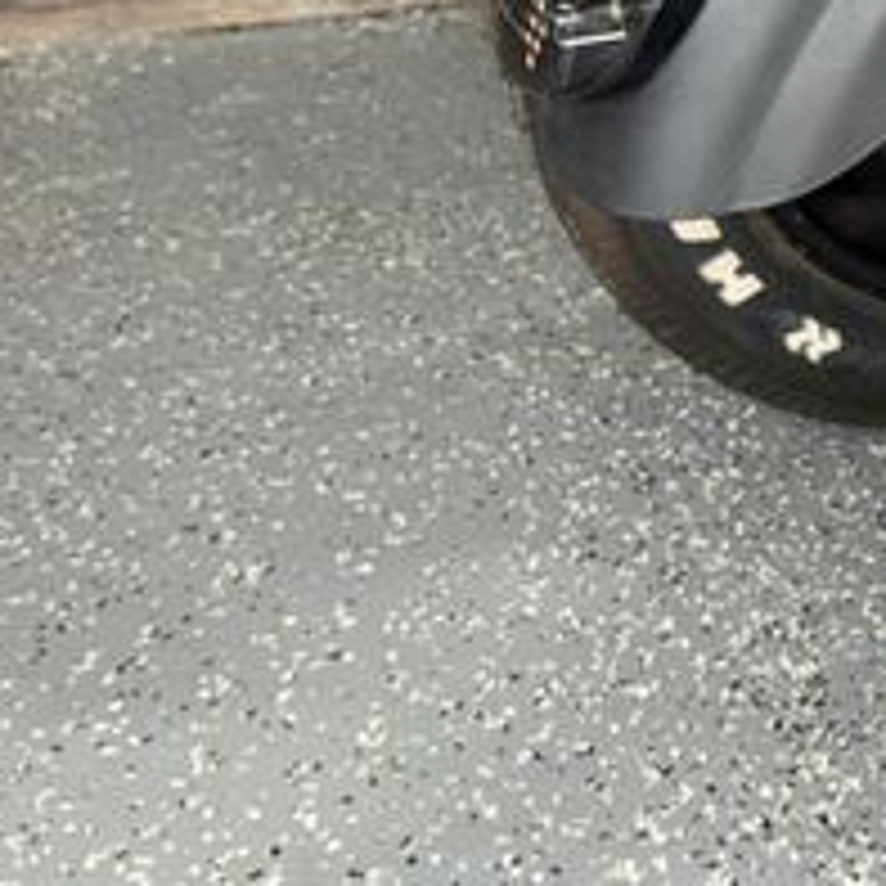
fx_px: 1998
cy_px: 63
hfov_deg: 24.0
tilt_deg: -23.7
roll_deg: -0.8
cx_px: 868
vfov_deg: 24.2
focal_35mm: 69
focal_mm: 6.76
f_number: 1.78
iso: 80
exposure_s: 1/16
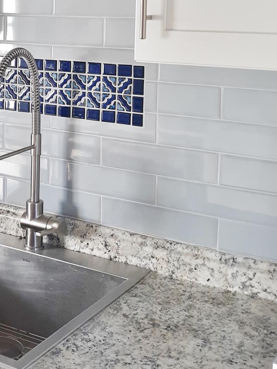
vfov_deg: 30.0
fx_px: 672
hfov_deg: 22.7
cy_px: 73
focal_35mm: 63
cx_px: 31
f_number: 1.7
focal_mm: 3.7
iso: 40
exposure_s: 1/50
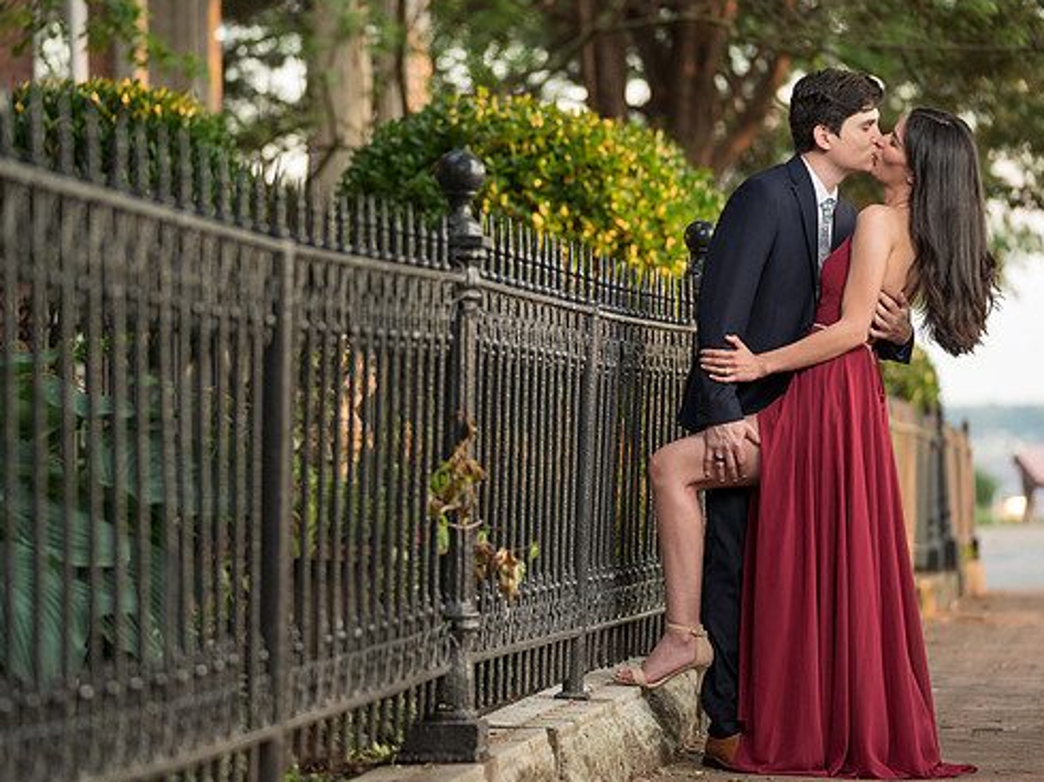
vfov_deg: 10.5
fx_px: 4250
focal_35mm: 141
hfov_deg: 14.0
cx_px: 497
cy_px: 401
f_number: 2.8
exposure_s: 1/200
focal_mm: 116
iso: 1000
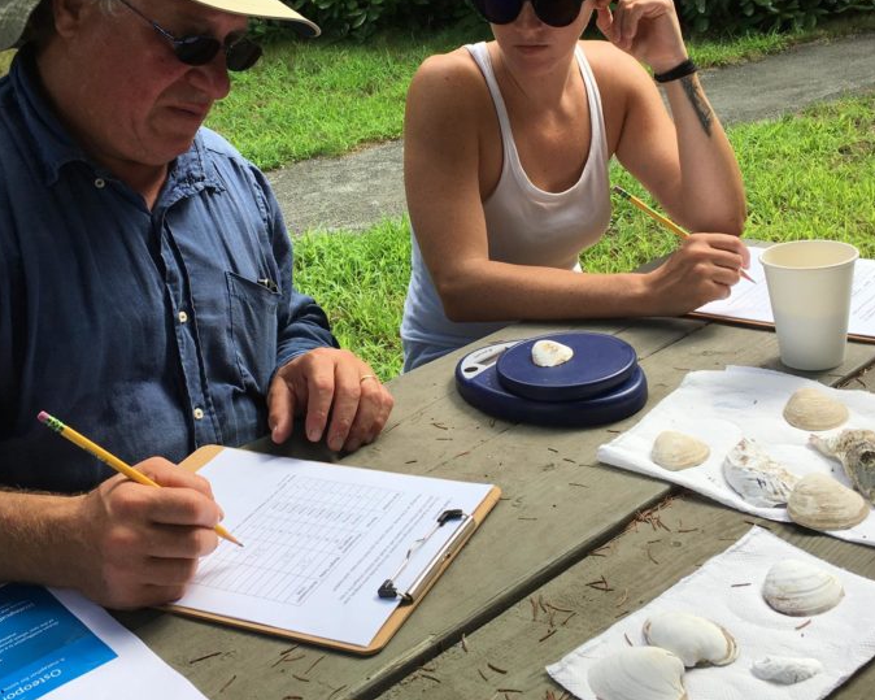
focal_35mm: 43
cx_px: 382
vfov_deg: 34.7
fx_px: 1113
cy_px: 264
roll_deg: +4.9
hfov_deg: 42.8
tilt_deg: -20.3
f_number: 2.2
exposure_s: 1/478
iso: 25
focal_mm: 4.15
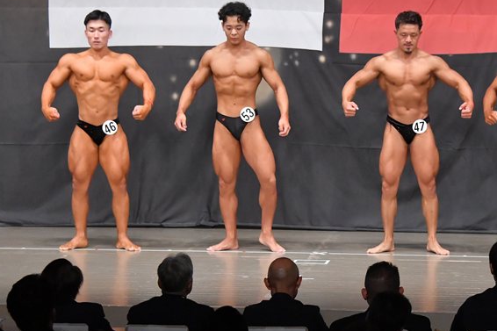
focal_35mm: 189
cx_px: 333
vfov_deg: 7.3
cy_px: 162
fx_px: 2608
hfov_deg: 10.9
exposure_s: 1/400
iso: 6400
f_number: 5.6
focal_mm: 92
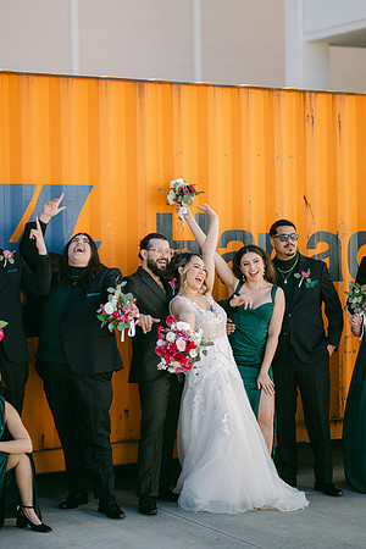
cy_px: 274
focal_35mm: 85
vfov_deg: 23.9
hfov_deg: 16.1
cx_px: 183
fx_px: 1296
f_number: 1.8
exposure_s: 1/1250
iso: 80
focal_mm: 85
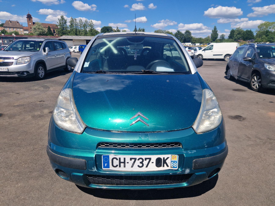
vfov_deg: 58.9
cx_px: 138
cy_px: 103
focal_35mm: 23
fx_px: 183
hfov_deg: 73.9
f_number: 1.8
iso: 50
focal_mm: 5.4
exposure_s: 1/2000
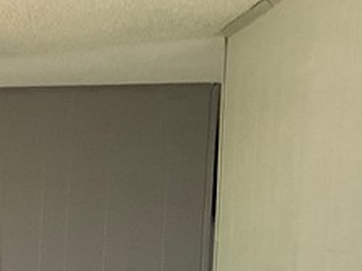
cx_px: -290
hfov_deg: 13.3
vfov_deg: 10.2
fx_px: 1400
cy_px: 537
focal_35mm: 134
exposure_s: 1/60
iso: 160
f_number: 1.8
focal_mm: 3
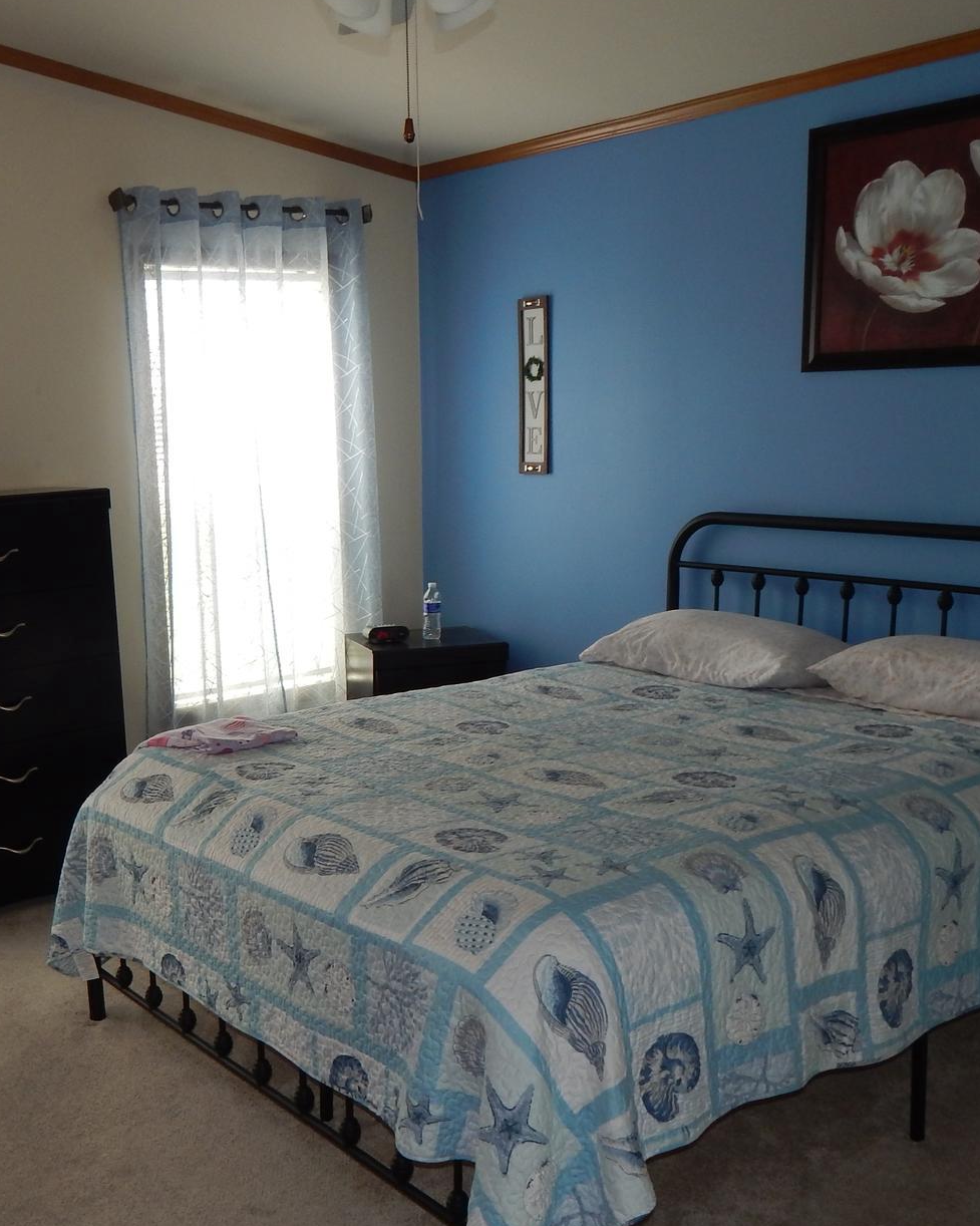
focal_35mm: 36
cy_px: 708
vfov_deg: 50.1
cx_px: 310
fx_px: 1306
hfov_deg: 40.5
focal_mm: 4
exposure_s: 1/100
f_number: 3
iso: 125
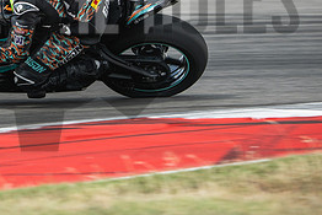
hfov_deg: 3.1
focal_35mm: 664
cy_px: 2
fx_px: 5942
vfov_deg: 2.1
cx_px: 39
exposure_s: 1/320
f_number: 3.2
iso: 160
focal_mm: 200
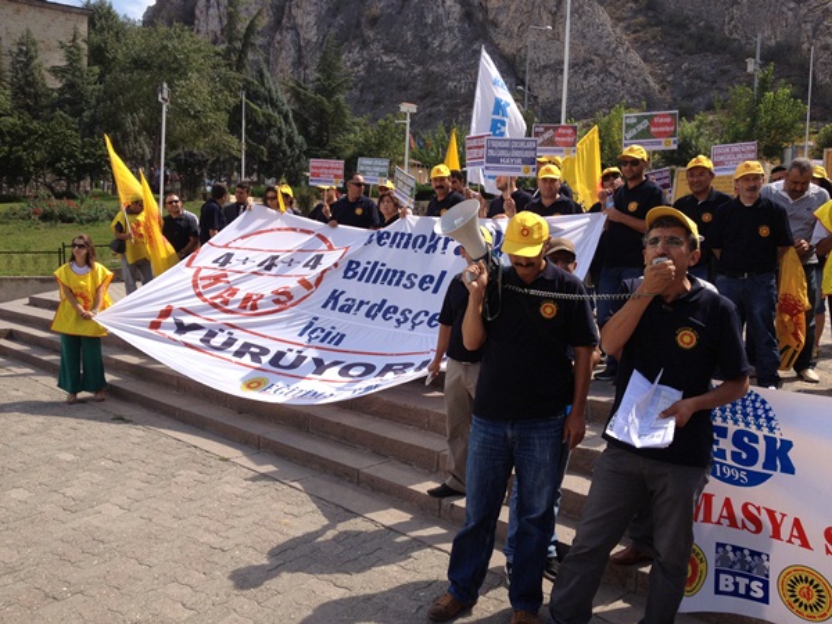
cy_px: 312
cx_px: 416
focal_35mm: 35
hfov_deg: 52.6
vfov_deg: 40.7
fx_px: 841
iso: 64
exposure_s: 1/1022
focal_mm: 4.28
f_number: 2.4
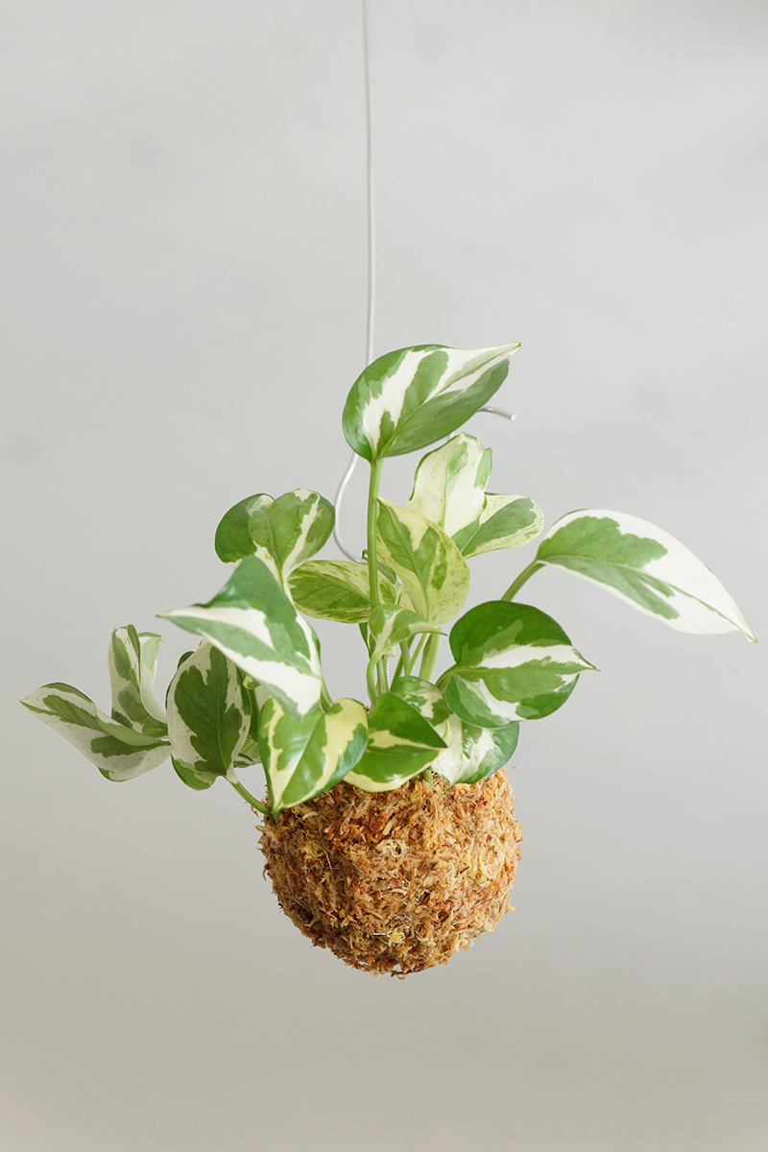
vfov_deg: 27.0
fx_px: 2400
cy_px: 576
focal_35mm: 75
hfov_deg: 18.2
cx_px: 384
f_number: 5
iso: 100
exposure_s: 1/6
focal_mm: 50
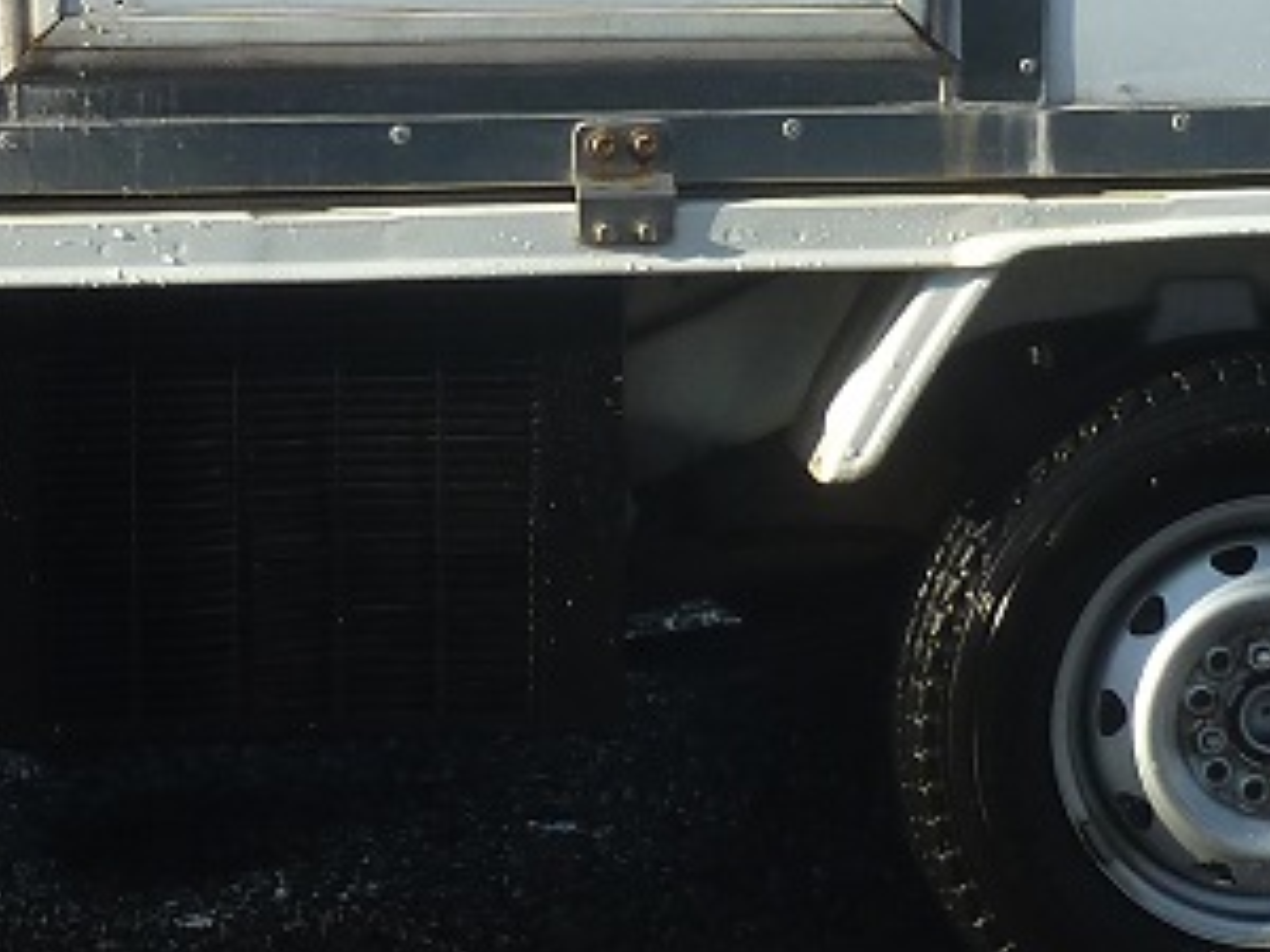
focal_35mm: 192
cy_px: -283
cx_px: -119
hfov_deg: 10.2
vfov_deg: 7.6
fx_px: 7044
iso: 80
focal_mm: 7.9
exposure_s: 1/320
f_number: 4
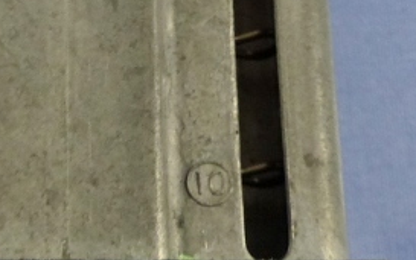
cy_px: 79
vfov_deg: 13.5
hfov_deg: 21.2
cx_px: 104
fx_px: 1100
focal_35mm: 97
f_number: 2.8
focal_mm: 4.5
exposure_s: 1/60
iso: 250
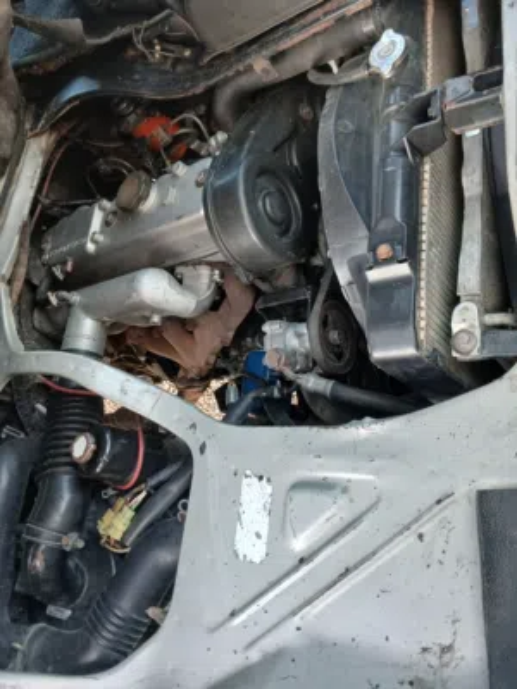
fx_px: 538
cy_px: 344
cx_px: 258
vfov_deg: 65.3
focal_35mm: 27
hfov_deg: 51.4
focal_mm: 3.98
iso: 200
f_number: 1.8
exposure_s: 1/50
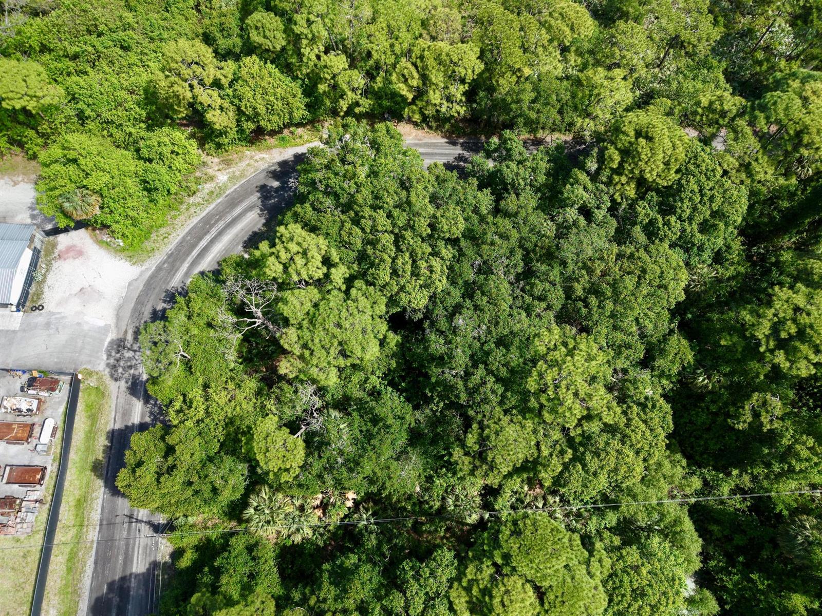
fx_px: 570
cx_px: 411
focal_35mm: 24
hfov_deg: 71.6
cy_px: 308
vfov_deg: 56.8
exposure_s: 1/180
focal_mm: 8.67
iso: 100
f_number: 1.8
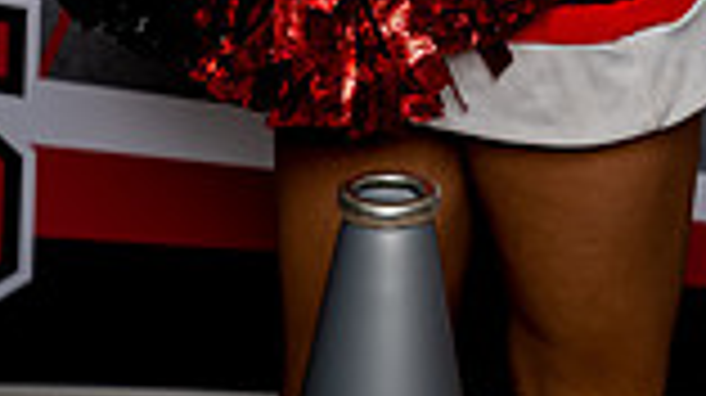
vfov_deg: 6.5
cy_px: -518
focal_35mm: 177
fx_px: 3311
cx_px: 481
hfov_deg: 12.2
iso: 100
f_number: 4.5
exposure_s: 1/250
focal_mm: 59
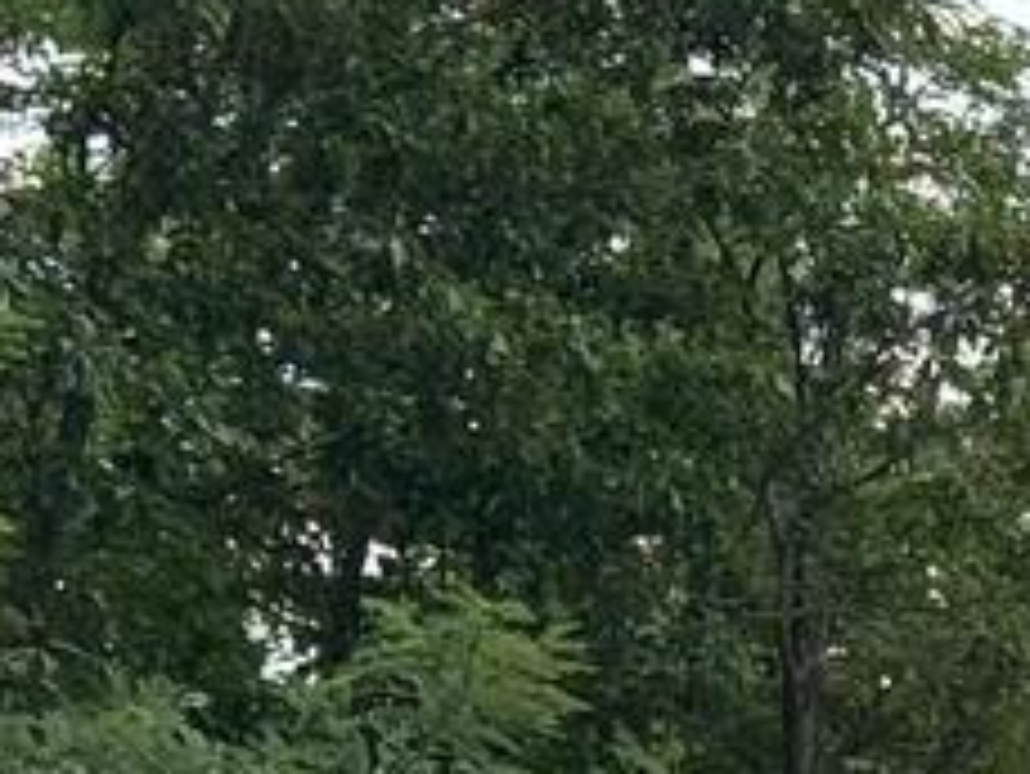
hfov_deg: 6.5
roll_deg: +1.3
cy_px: 2061
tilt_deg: +0.4
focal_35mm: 302
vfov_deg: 4.8
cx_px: 1574
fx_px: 8991
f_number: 1.78
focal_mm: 6.76
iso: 64
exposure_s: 1/2252
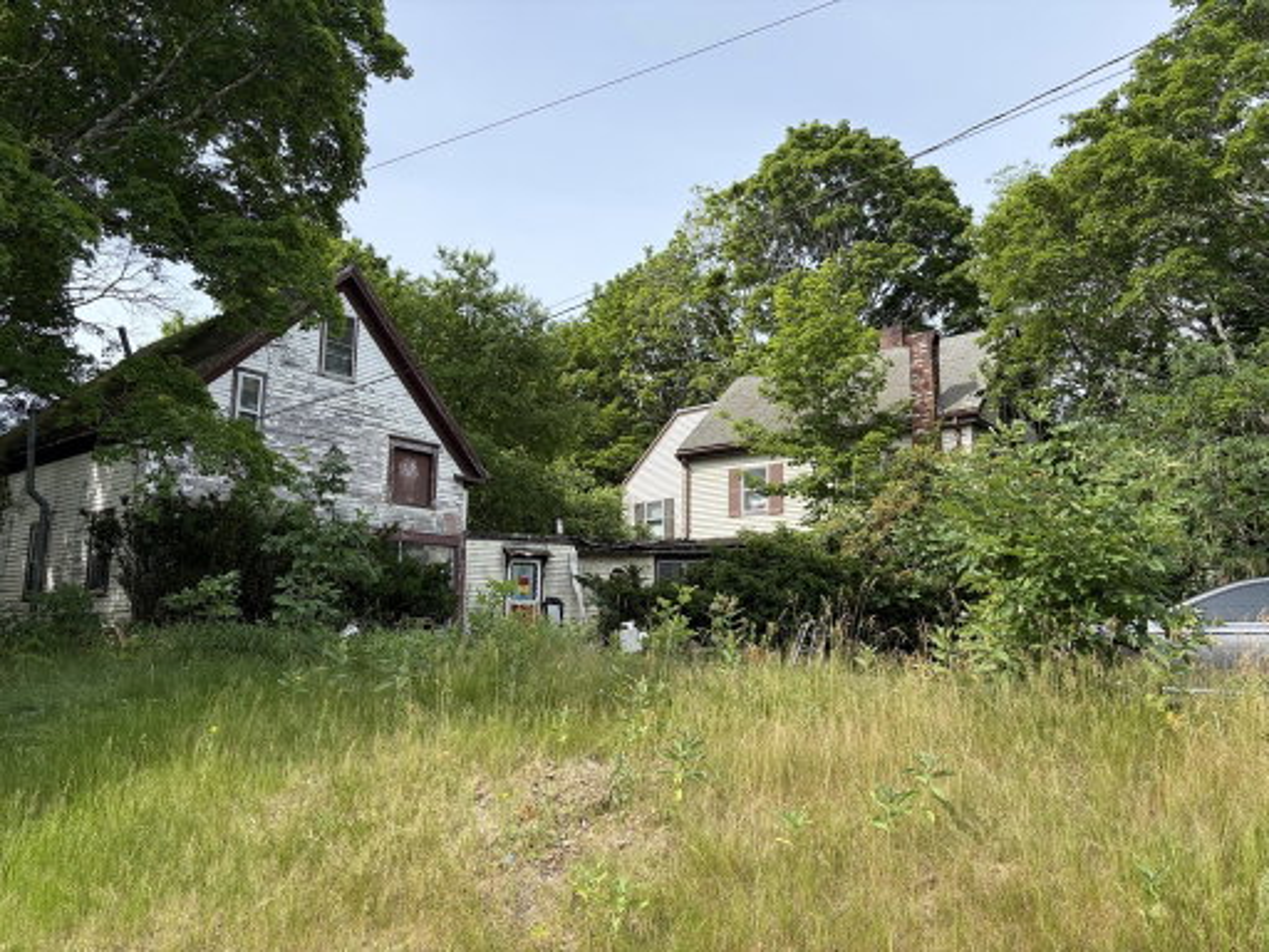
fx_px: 953
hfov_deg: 67.3
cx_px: 634
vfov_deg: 53.1
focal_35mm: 26
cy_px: 476
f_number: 1.6
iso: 50
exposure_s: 1/1626
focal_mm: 5.96
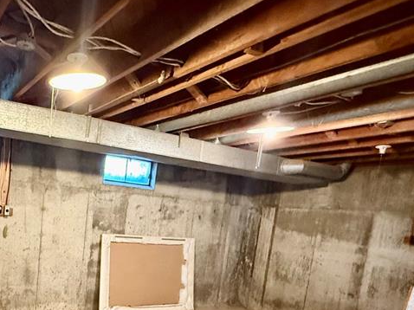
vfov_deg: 43.9
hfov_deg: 54.7
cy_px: 259
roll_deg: -4.1
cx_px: 68
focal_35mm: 30
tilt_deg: -7.3
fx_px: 359
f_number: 2.2
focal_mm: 2.22
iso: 1000
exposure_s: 1/60
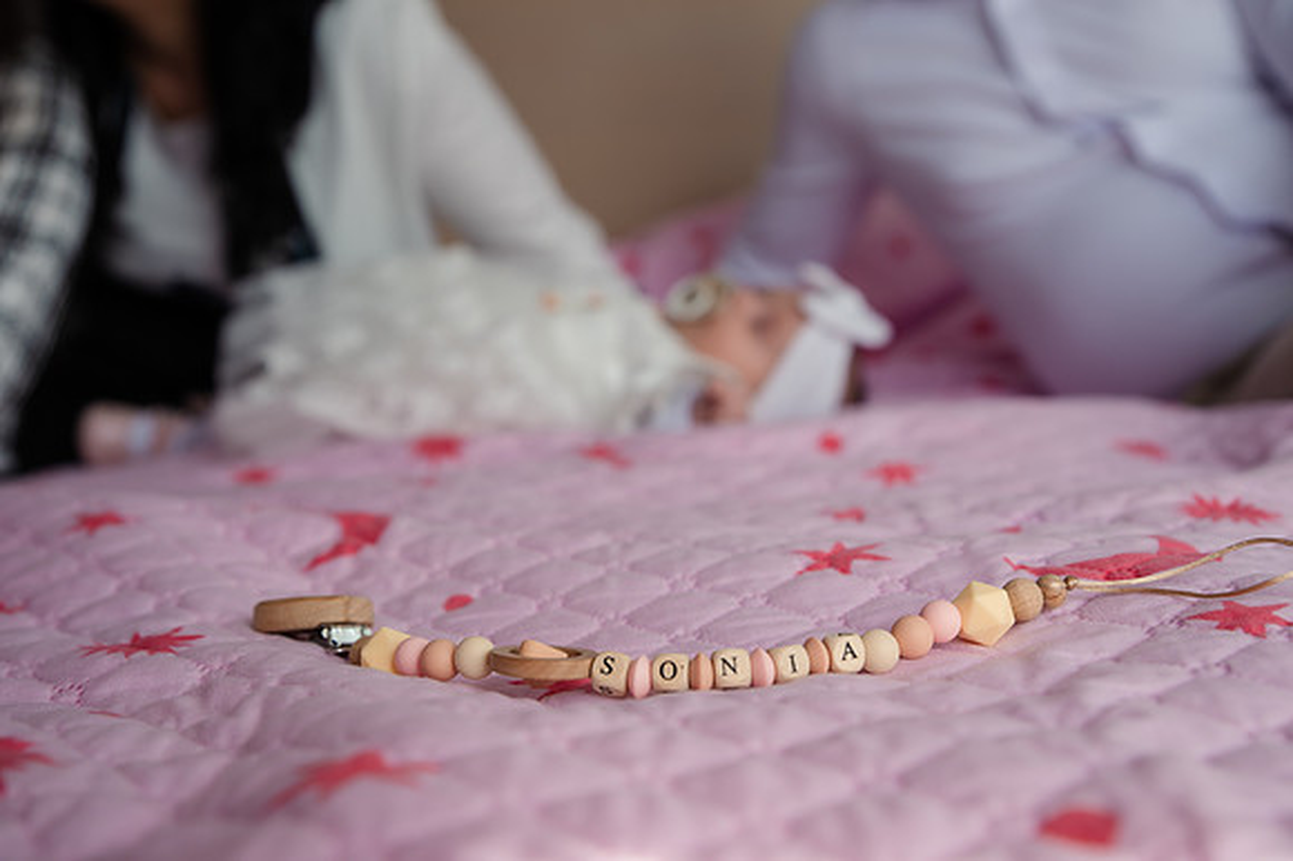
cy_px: 430
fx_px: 1723
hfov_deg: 41.1
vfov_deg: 28.0
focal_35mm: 48
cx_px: 646
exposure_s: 1/125
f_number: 4.5
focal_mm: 48
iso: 200
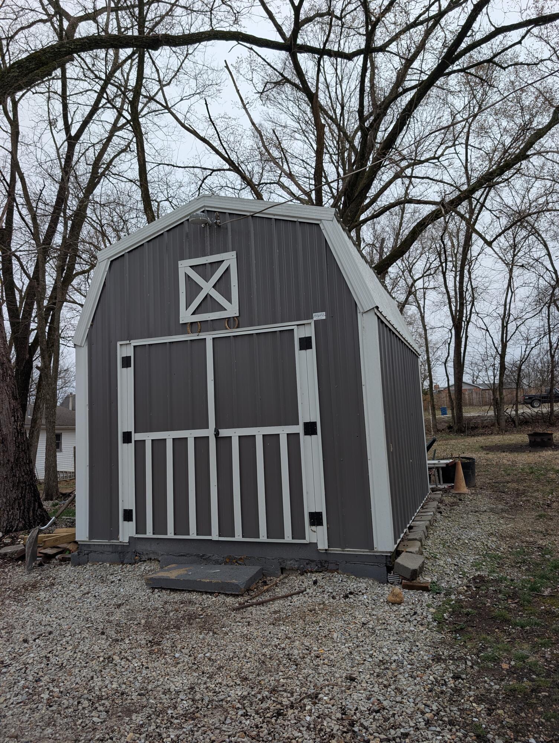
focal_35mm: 24
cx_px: 280
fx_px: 516
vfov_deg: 71.5
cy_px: 372
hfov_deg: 56.9
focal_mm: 6.9
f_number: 1.68
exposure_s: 1/270
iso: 19
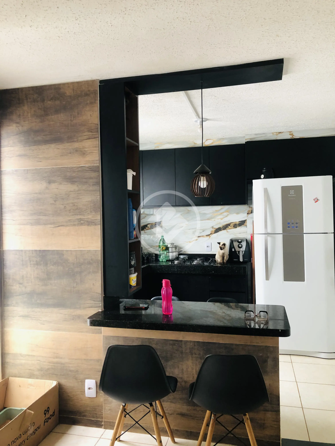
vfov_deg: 63.4
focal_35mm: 28
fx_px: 361
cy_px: 223
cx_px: 168
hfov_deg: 49.7
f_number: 1.8
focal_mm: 3.99
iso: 40
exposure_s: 1/15
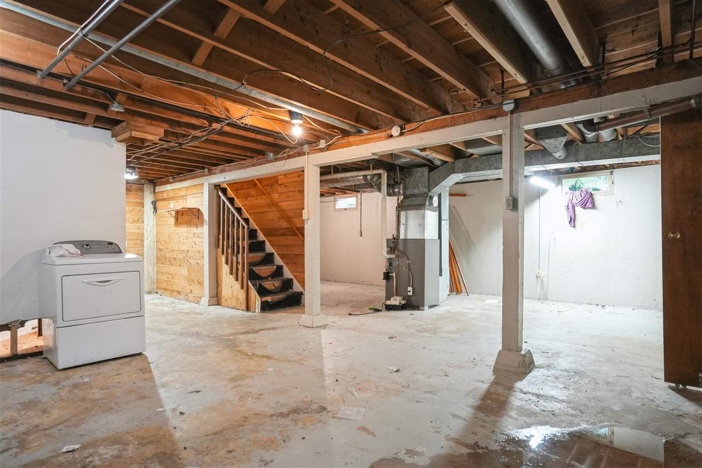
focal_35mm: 19
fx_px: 370
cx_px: 351
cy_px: 234
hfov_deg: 86.9
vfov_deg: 64.5
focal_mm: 19
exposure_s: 1/15
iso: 2000
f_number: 6.3
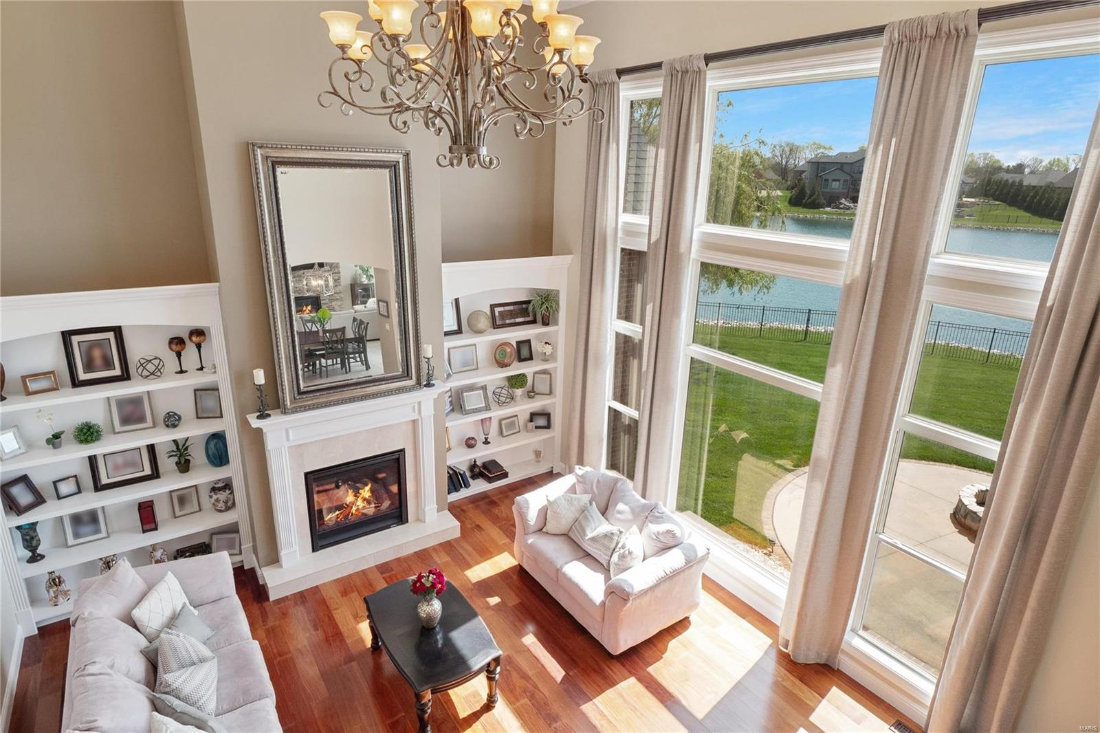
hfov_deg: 84.0
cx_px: 550
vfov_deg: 61.9
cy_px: 366
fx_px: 611
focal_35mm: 20
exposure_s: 1/15
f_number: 7.1
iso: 400
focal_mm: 10
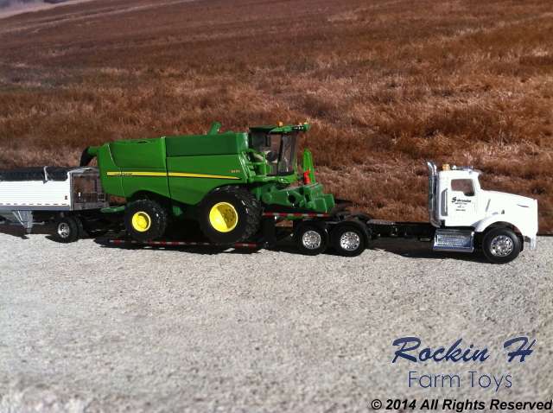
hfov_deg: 52.7
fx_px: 558
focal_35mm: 35
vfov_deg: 40.6
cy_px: 206
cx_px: 276
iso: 80
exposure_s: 1/1250
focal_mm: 3.85
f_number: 2.8
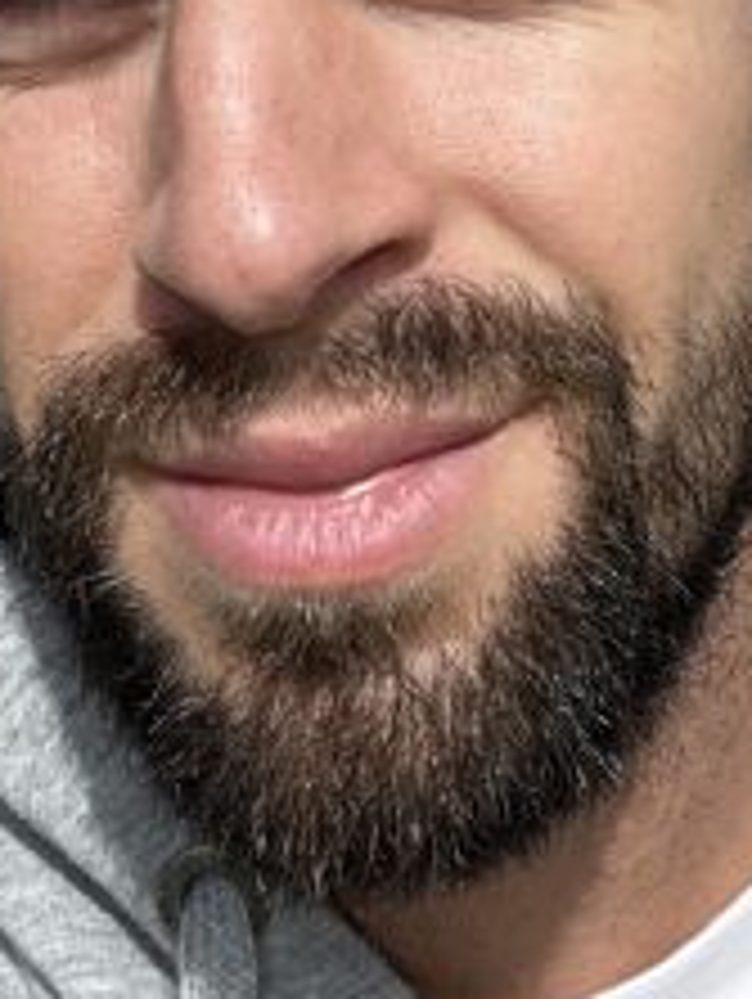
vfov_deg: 23.4
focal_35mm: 81
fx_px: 2342
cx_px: 369
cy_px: 81
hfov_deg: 18.2
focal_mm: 2.71
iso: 25
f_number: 2.2
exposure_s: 1/1497
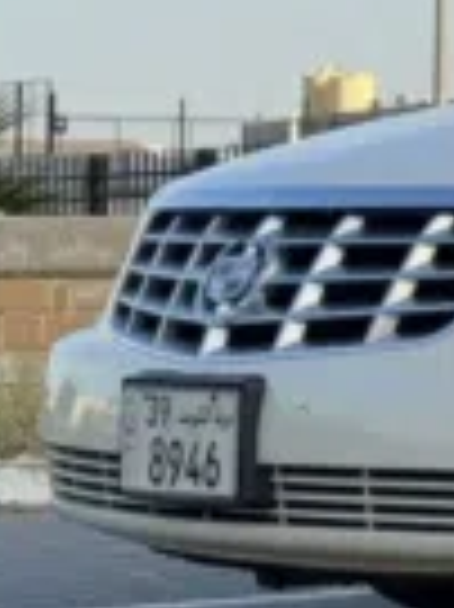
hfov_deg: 6.1
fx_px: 3993
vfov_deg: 8.6
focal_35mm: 228
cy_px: -54
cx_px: 1299
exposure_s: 1/2331
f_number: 1.78
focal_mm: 6.76
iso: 64
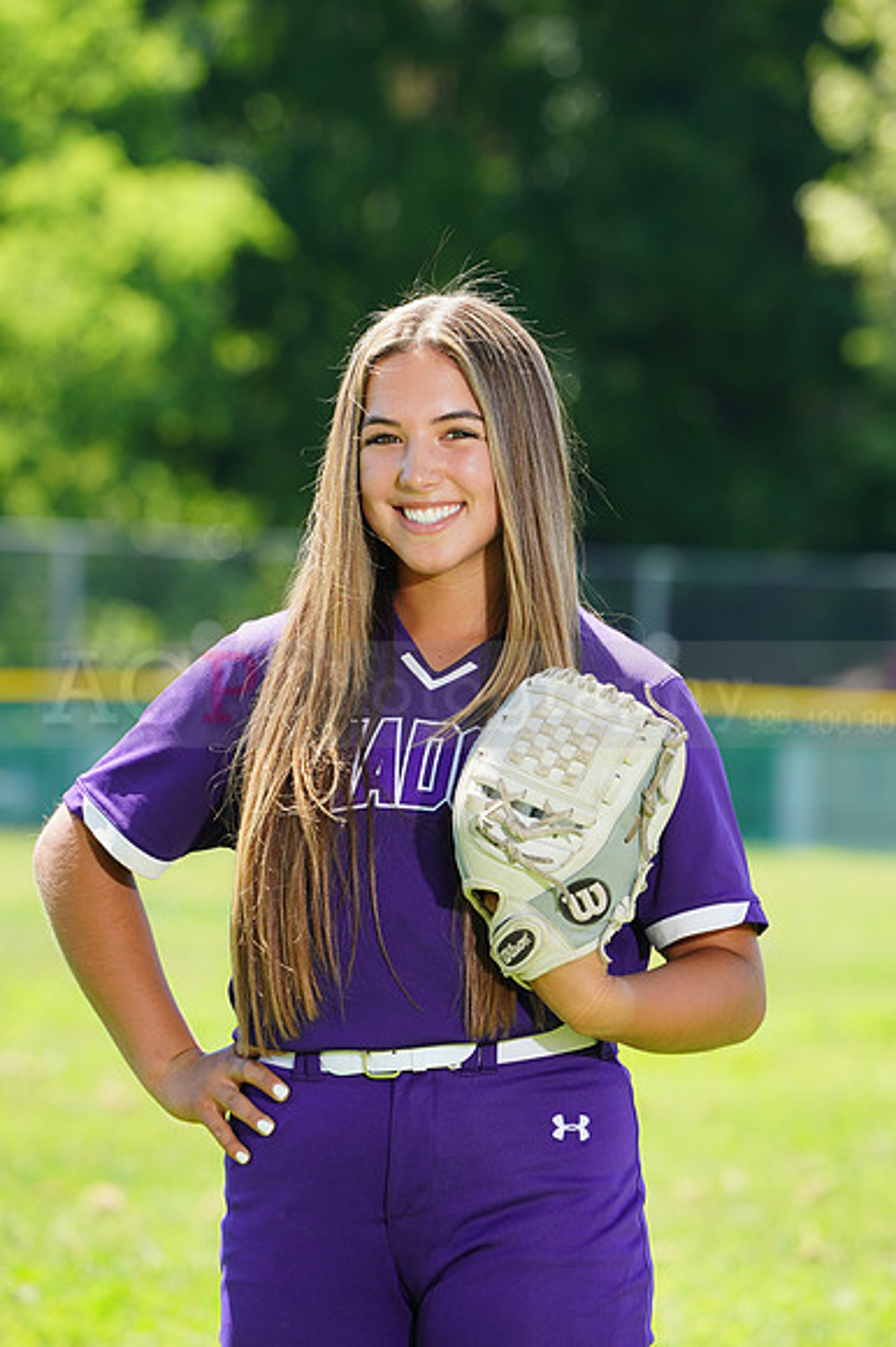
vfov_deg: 6.9
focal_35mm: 300
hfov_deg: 4.6
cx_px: 448
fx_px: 11213
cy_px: 674
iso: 200
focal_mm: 300
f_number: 9
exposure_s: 1/160
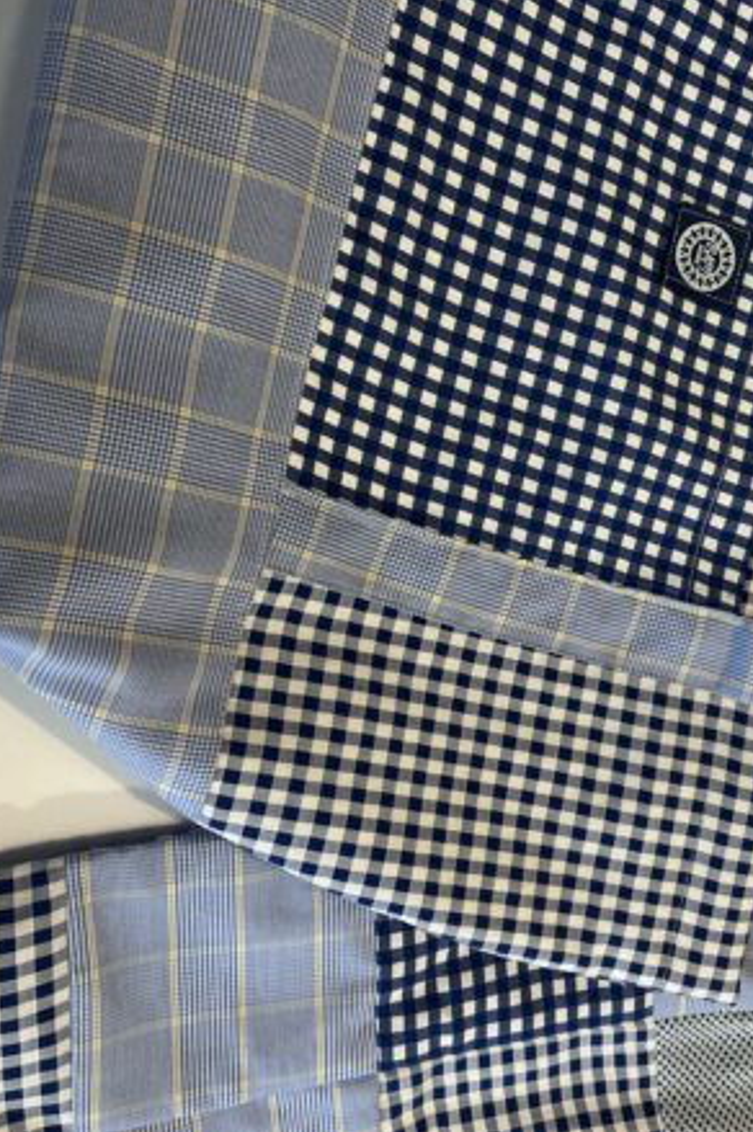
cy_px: 554
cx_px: 508
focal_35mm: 37
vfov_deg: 51.9
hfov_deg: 35.5
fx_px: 1163
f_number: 1.6
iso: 100
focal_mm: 5.1
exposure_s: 1/100
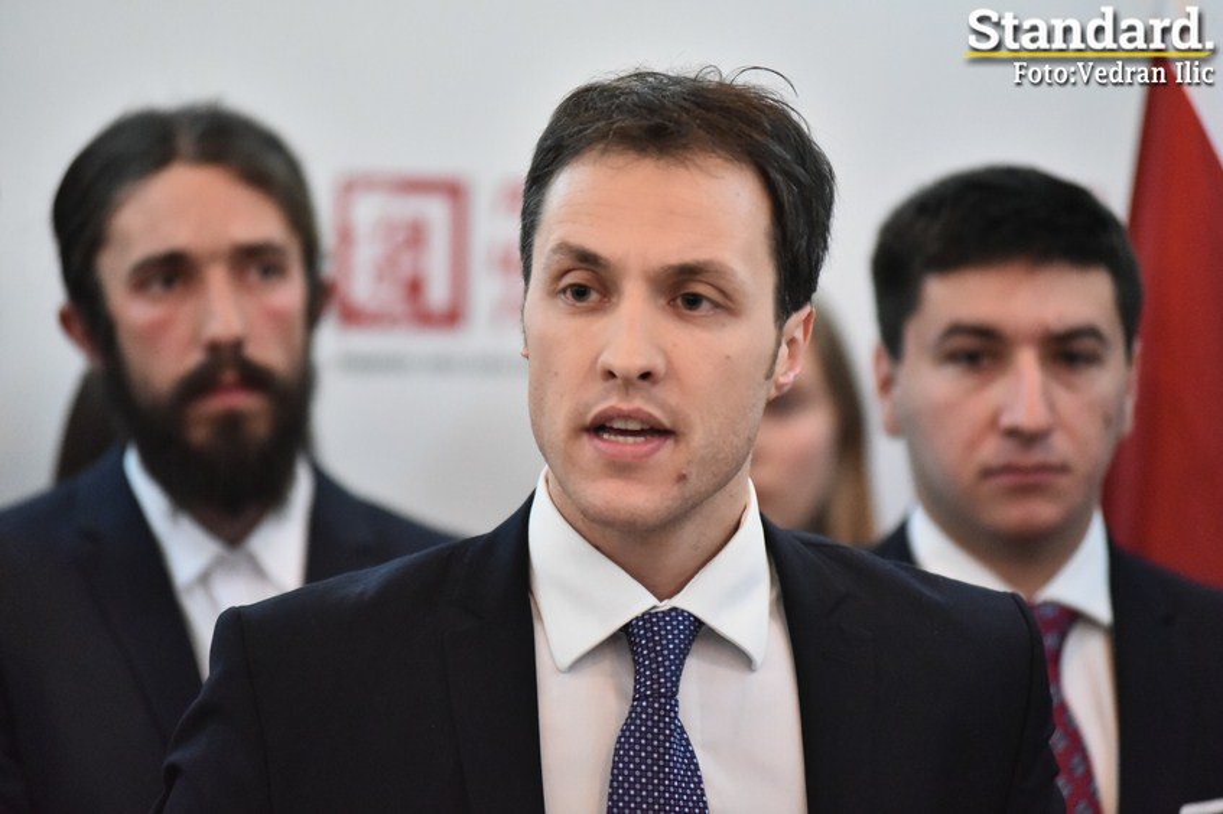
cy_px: 407
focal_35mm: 200
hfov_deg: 10.3
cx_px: 612
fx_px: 6791
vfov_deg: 6.9
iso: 4000
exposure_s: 1/500
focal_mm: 200
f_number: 2.8
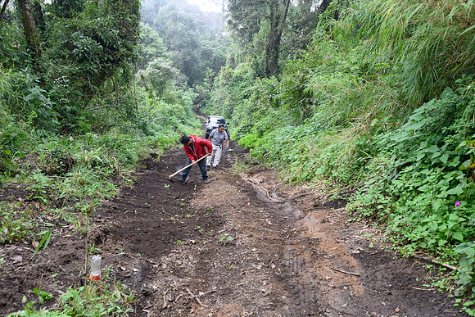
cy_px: 158
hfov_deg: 61.9
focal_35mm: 30
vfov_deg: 43.6
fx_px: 396
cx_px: 238
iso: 320
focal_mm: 30
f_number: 4
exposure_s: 1/125
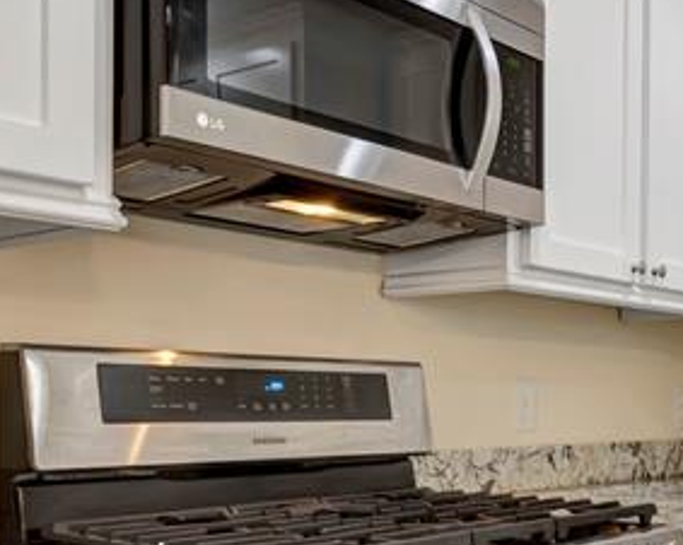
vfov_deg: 29.1
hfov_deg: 35.4
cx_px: 555
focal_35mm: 51
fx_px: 1030
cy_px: 420
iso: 200
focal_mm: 10
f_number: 8
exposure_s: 1/6
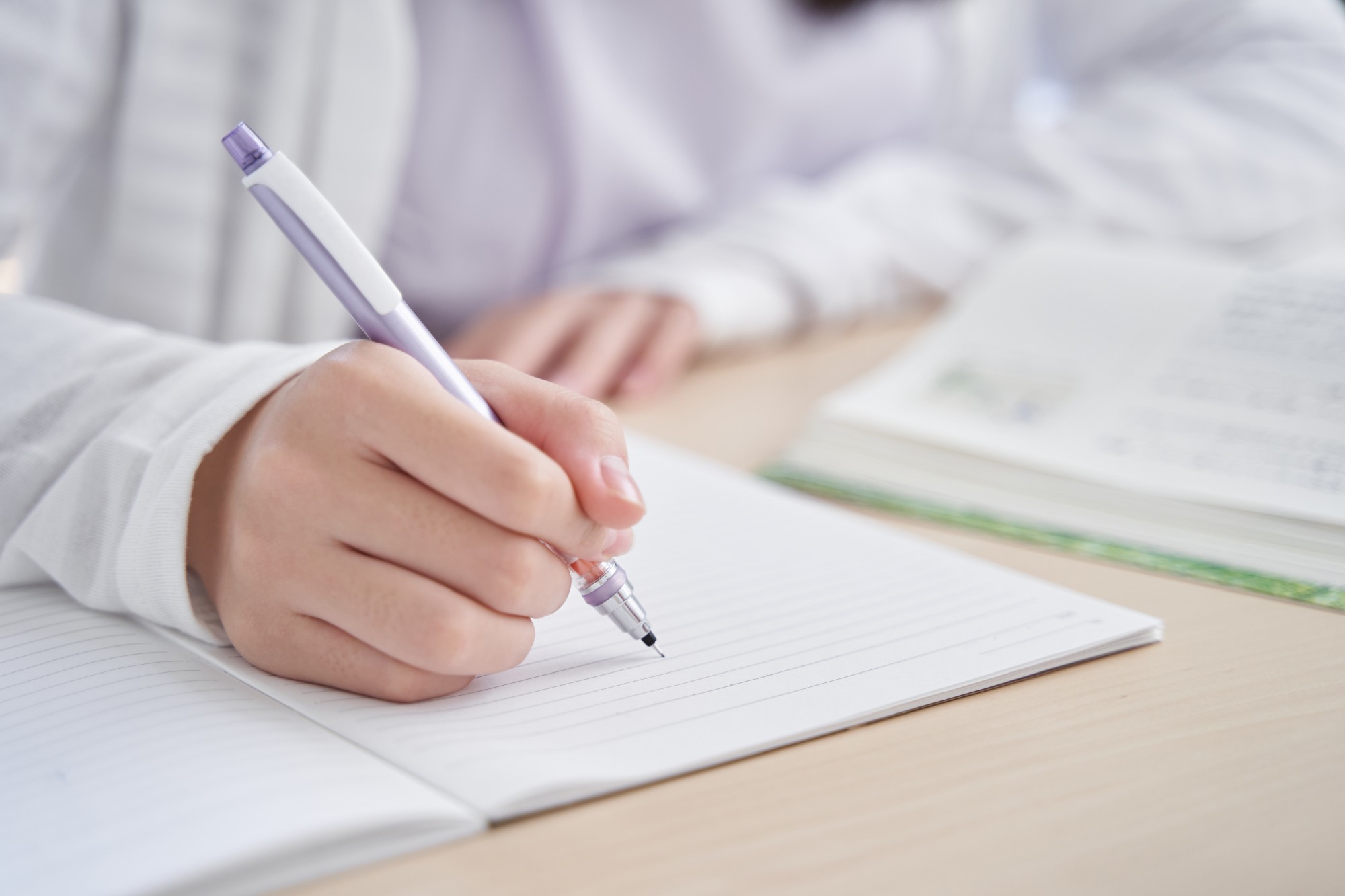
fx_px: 2802
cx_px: 672
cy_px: 448
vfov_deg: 18.2
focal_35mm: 75
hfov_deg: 27.0
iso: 400
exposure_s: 1/100
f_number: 3.2
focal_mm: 75
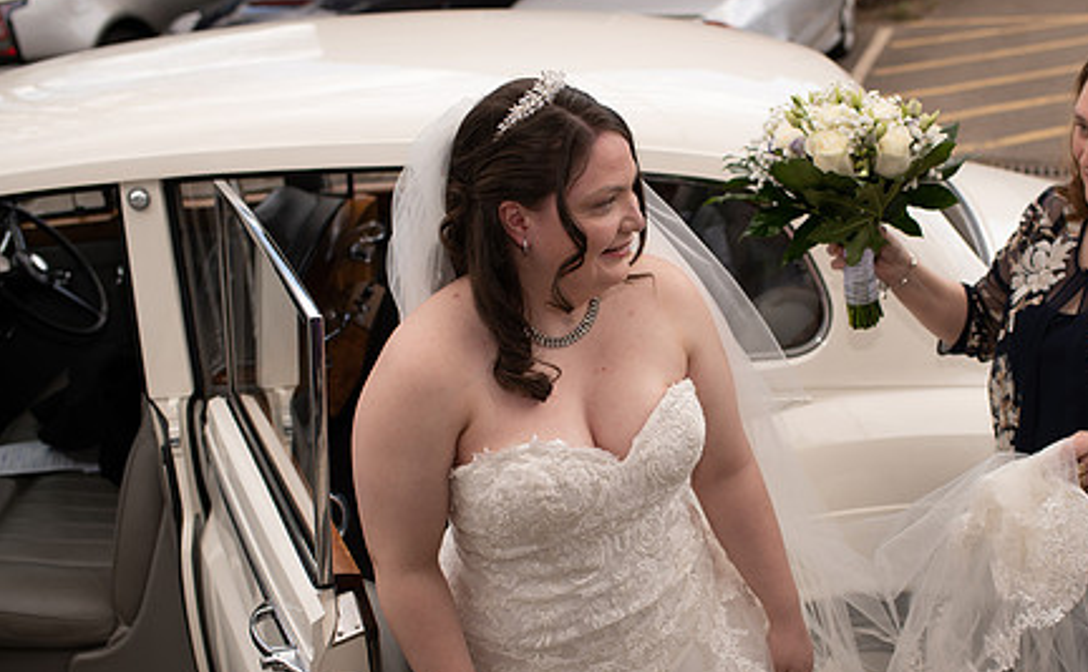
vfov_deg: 26.6
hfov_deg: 41.6
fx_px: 1419
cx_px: 688
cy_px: 403
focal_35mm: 48
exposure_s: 1/800
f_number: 3.2
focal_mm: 35
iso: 100
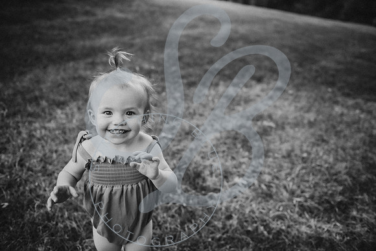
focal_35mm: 32
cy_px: 126
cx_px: 188
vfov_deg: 41.1
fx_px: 334
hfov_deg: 58.7
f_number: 2.8
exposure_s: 1/125
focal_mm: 32
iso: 100
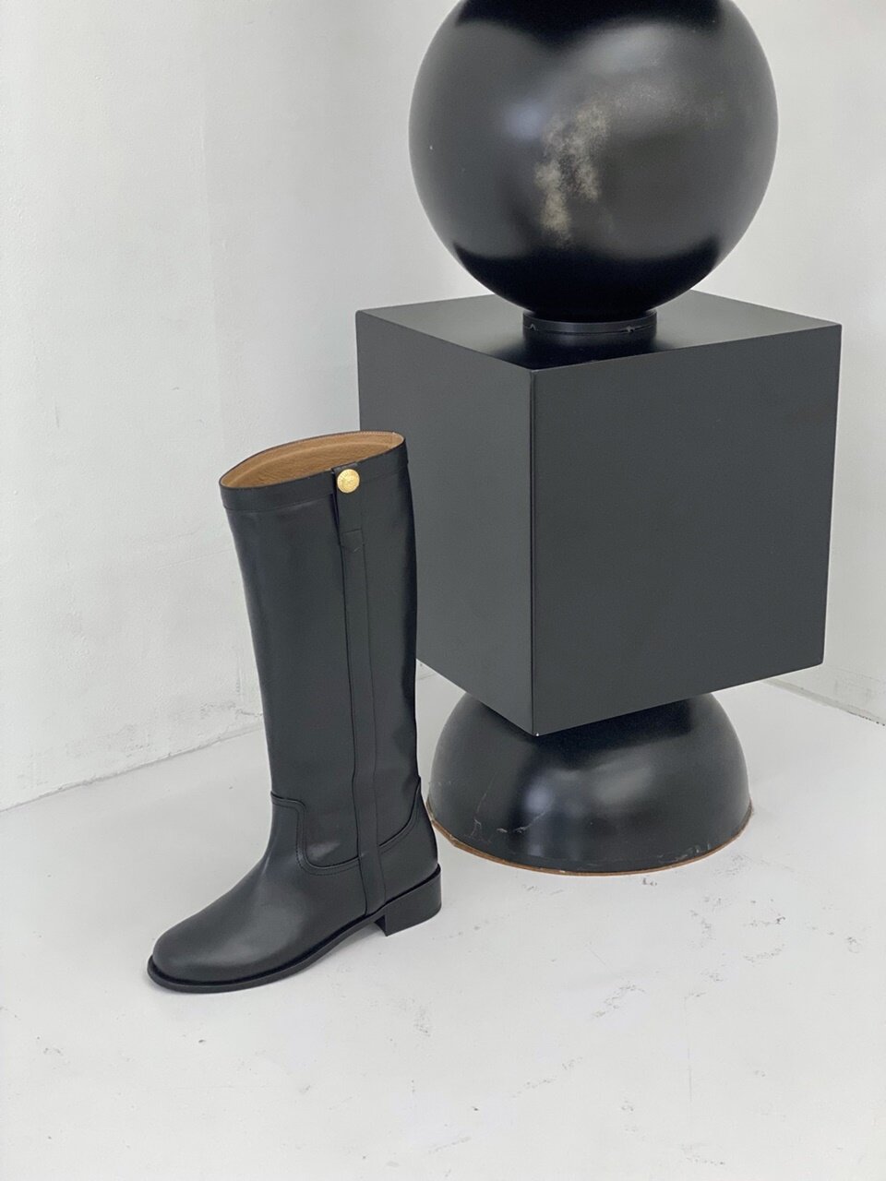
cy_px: 590
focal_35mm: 52
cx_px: 443
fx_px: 1775
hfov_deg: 28.0
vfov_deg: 36.8
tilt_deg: -18.0
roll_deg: +1.0
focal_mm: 6
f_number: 2
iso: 200
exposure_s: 1/120
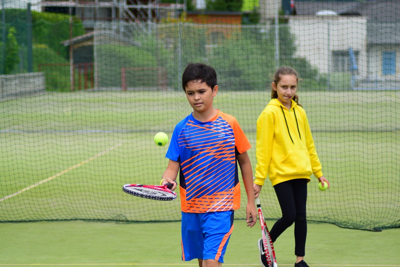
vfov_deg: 9.3
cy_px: 134
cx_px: 200
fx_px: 1633
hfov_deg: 14.0
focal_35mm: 147
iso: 200
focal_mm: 98
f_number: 4
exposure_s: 1/1250
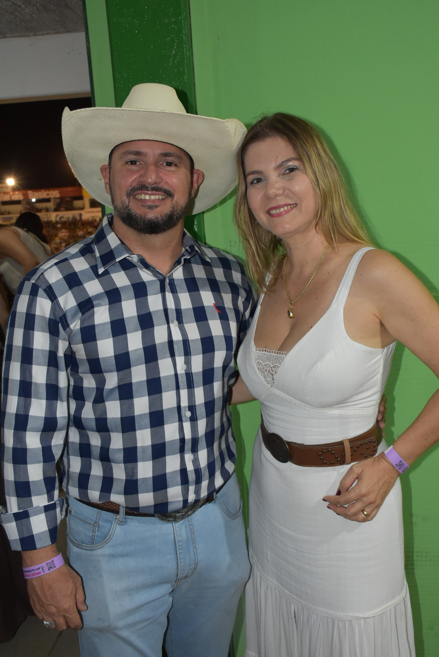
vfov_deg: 55.1
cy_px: 328
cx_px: 220
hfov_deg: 38.4
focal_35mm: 34
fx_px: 630
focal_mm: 23
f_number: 5.6
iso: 1600
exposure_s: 1/60
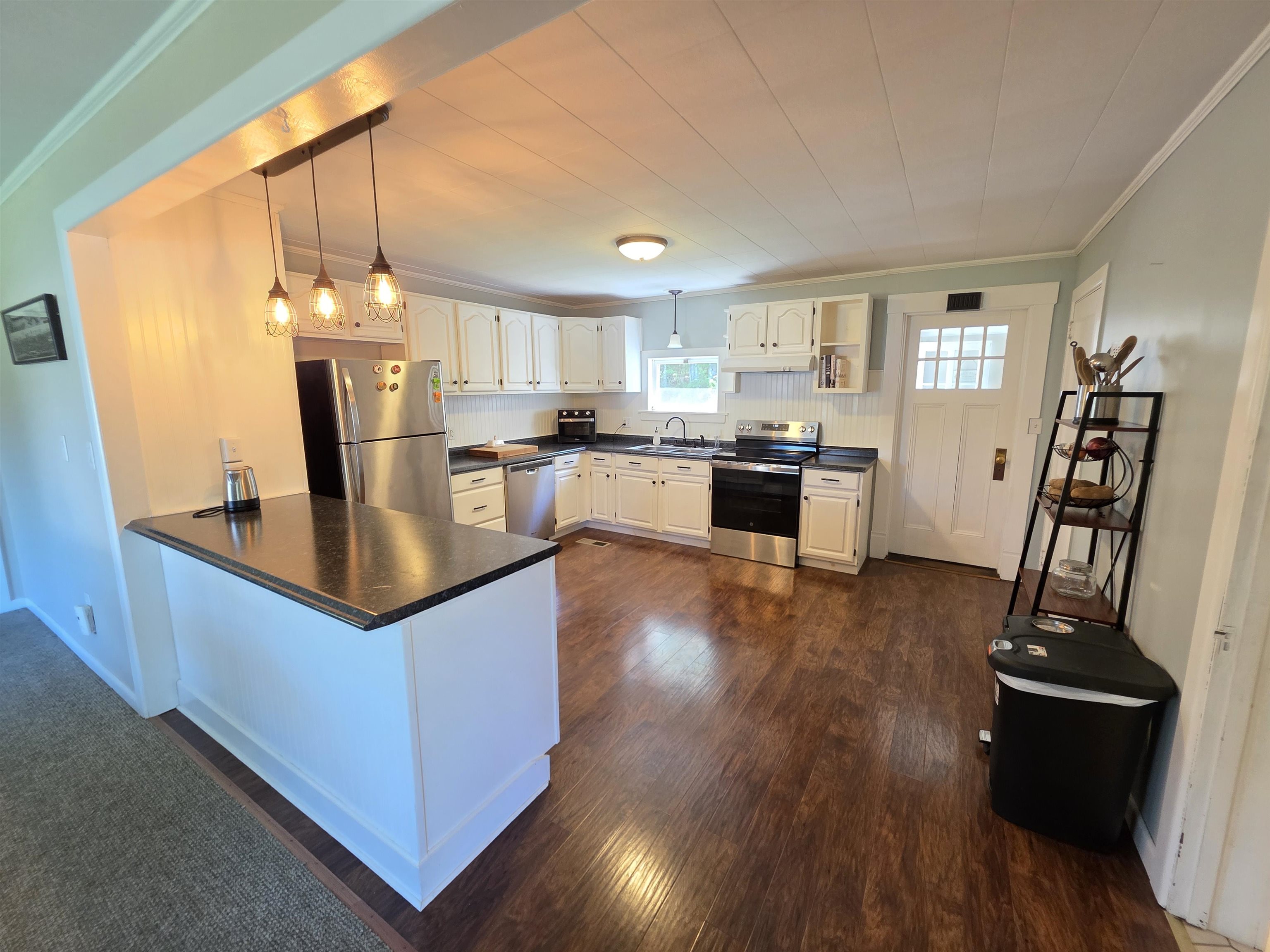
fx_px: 477
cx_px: 635
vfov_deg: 89.9
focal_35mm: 13
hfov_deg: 106.2
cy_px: 476
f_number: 1.9
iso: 250
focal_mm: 2.2
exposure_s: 1/60
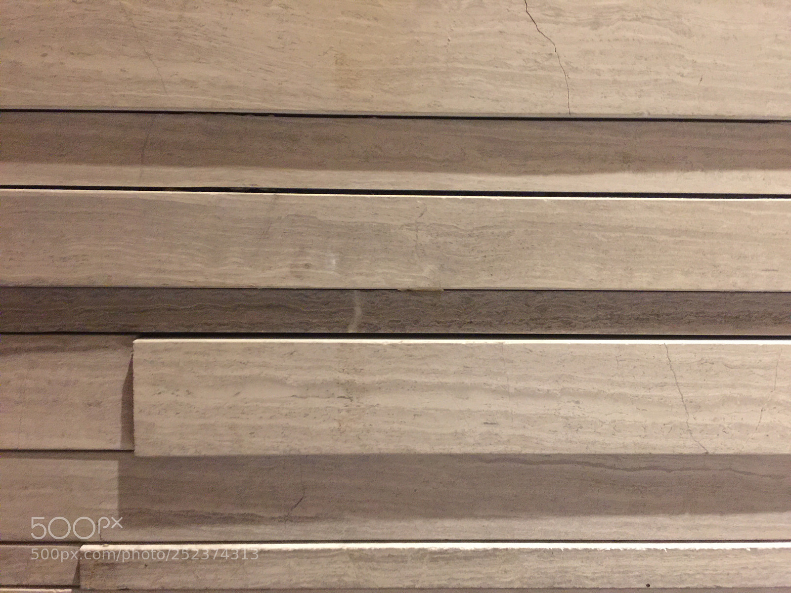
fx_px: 663
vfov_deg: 48.2
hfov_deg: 61.7
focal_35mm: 29
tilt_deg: -5.9
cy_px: 296
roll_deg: -1.7
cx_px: 396
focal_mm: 4.15
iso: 125
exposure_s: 1/4
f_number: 2.2
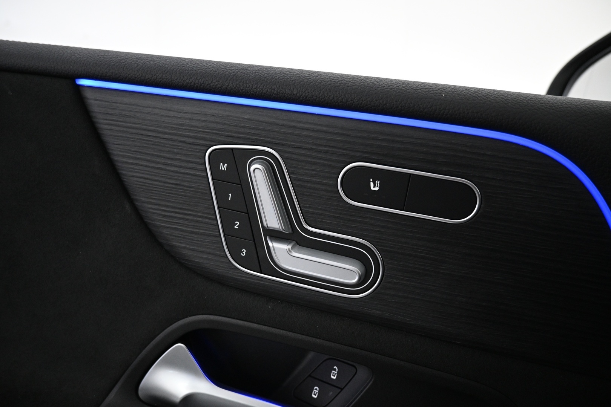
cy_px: 204
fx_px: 407
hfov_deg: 73.7
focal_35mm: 24
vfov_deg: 53.1
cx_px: 306
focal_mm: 16
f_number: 3.5
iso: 1600
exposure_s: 1/80
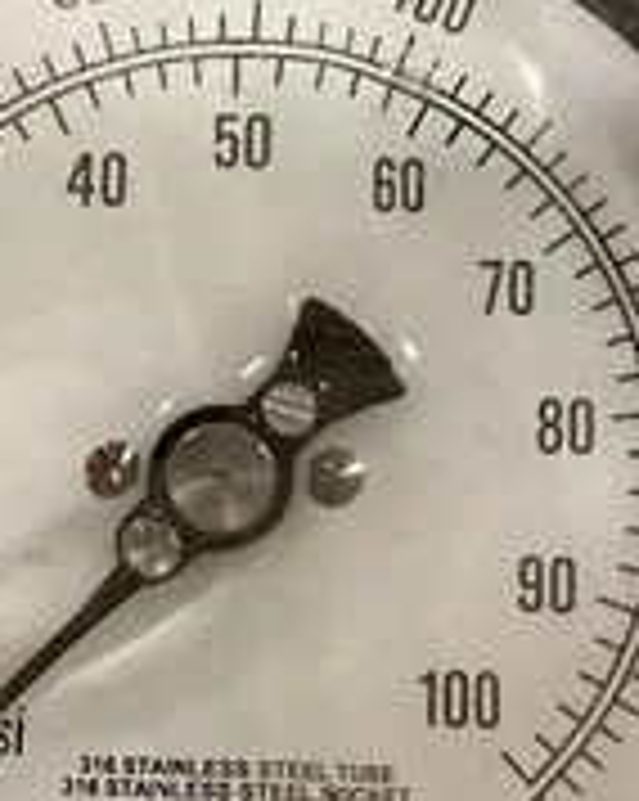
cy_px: 315
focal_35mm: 68
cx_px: 274
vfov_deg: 27.9
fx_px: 1610
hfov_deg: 22.4
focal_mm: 3.3
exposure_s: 1/40
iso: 400
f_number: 2.4
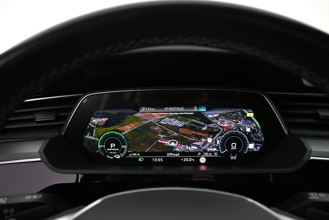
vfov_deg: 51.3
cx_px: 165
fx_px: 228
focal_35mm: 25
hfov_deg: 71.5
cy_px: 107
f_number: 3.5
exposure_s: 1/100
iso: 4000
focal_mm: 16
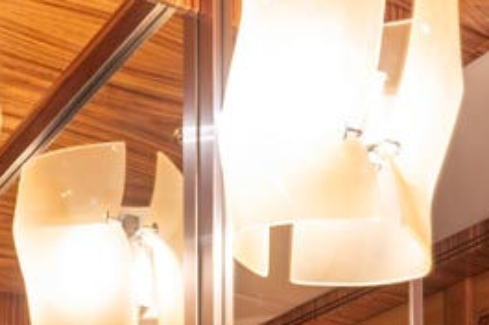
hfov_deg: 28.1
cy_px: 632
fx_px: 923
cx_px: 11
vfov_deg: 16.0
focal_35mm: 68
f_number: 8
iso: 100
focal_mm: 15
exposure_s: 1/2
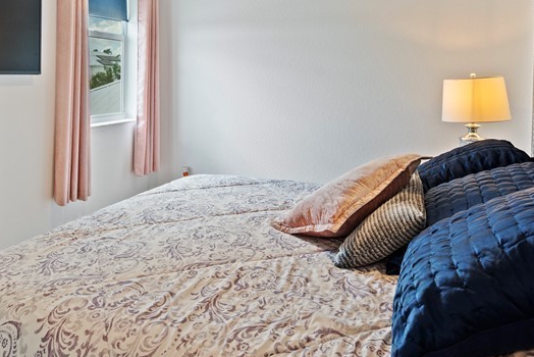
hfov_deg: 63.2
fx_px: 430
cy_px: 92
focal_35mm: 29
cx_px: 222
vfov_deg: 43.6
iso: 400
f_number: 8
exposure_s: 1/4
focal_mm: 14
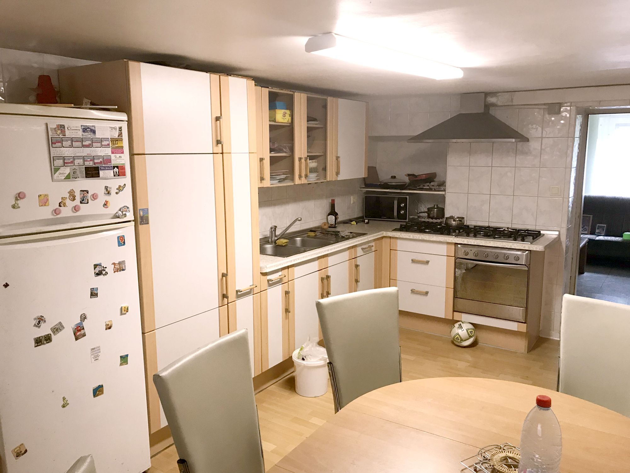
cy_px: 236
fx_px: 510
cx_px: 315
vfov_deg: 49.7
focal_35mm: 28
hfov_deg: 63.4
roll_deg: +0.5
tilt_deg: -10.5
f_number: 1.8
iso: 40
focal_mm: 3.99
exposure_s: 1/17
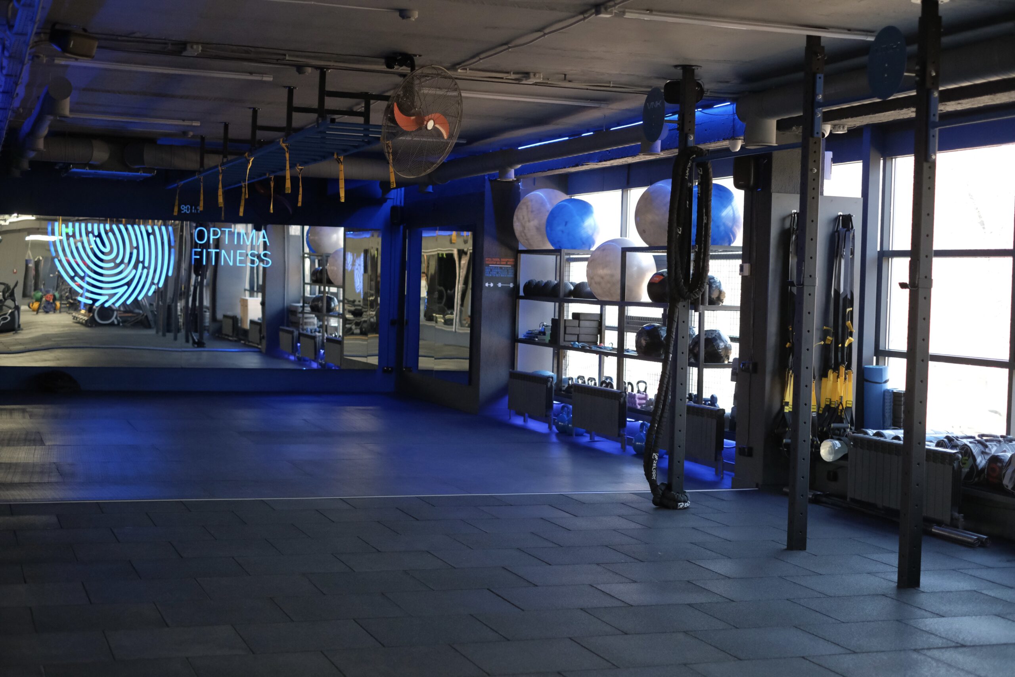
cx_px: 508
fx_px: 1494
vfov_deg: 25.5
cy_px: 338
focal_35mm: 53
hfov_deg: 37.5
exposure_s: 1/500
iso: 3200
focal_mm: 35
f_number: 2.2
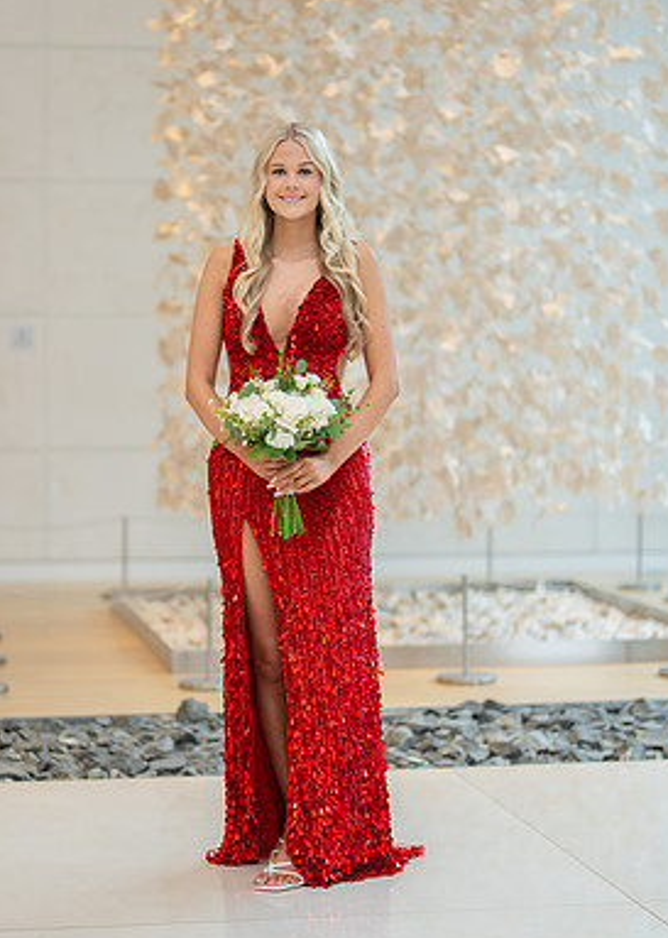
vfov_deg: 22.4
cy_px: 460
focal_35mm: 89
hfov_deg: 16.1
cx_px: 289
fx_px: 2367
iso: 100
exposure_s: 1/400
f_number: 1.2
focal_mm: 50
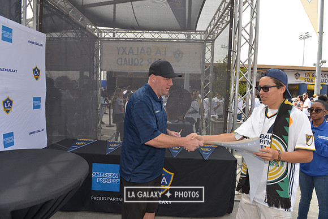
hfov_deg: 73.7
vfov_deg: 53.2
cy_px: 110
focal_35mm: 24
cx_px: 164
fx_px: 219
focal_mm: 24
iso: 200
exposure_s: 1/500
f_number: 5
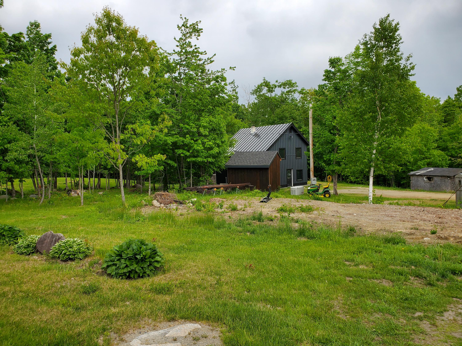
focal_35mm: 26
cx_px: 231
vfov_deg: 53.1
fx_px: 347
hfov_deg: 67.3
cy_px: 173
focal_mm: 4.3
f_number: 2.4
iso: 50
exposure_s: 1/1192
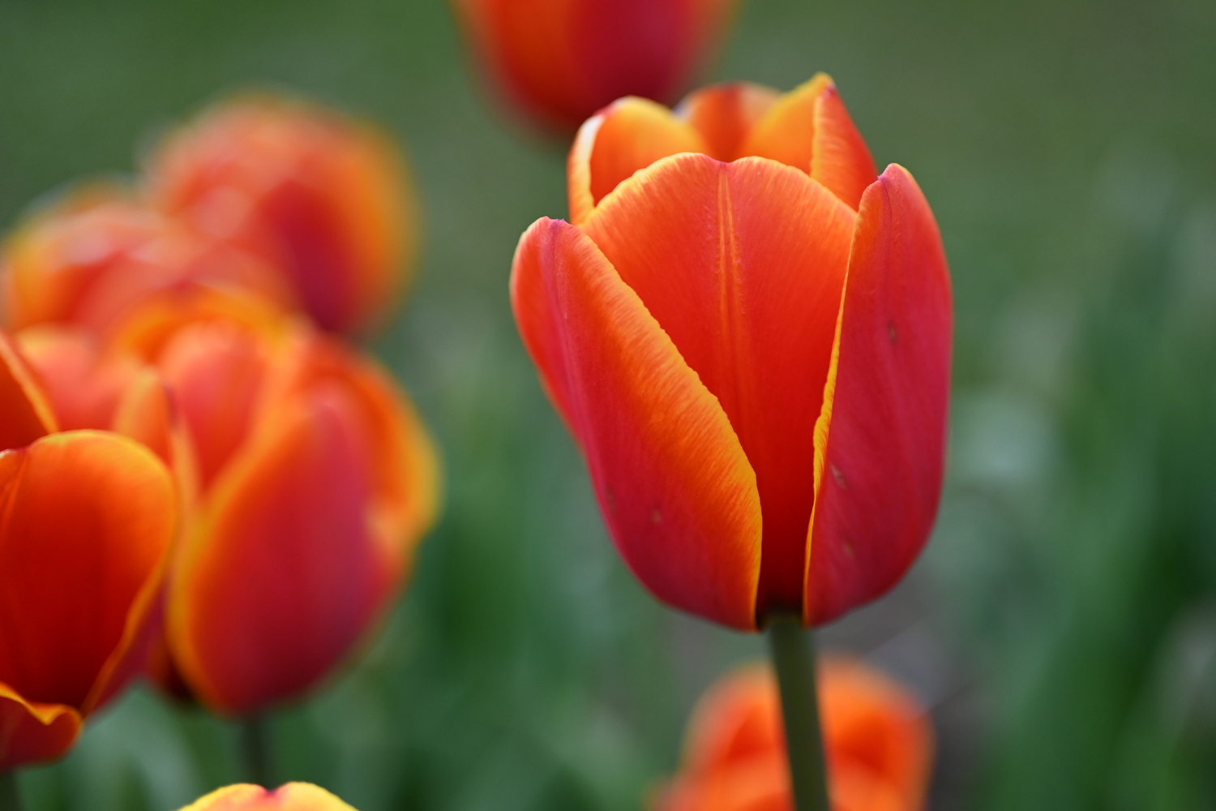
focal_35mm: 50
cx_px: 608
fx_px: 1689
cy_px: 406
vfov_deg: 27.0
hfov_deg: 39.6
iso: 640
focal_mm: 50
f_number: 3.5
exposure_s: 1/5000
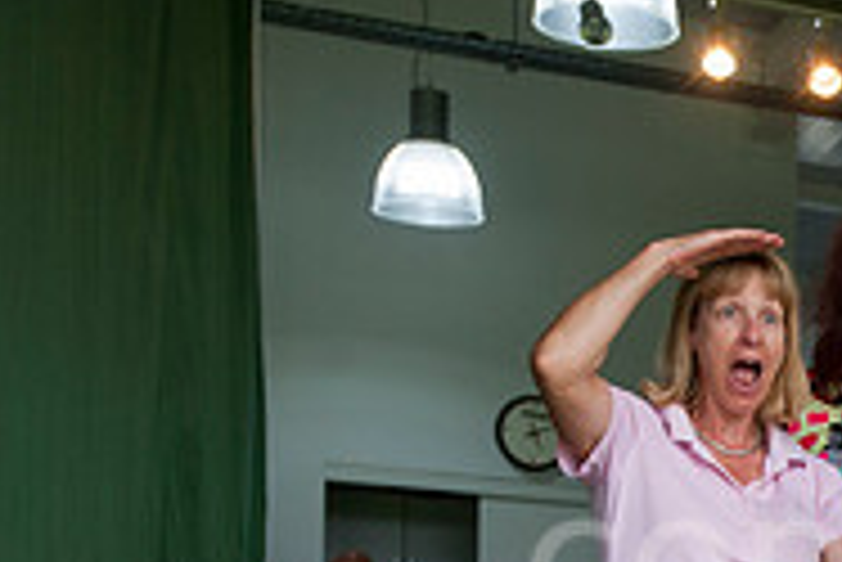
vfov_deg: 13.1
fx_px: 2317
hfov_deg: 18.9
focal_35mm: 99
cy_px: 850
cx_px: 1121
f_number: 5.6
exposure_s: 1/320
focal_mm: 32
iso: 800
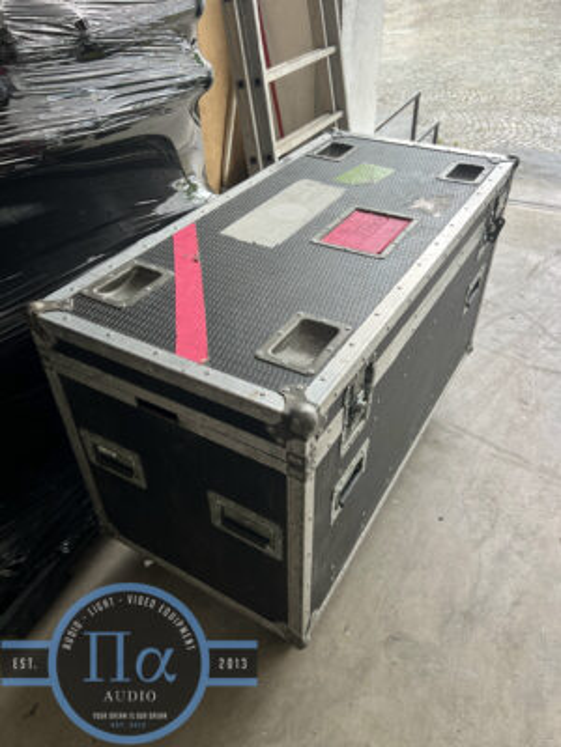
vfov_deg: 67.3
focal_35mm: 26
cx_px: 280
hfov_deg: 53.1
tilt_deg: -38.1
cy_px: 374
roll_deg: +1.5
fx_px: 562
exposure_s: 1/121
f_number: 1.5
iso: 80
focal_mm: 5.7
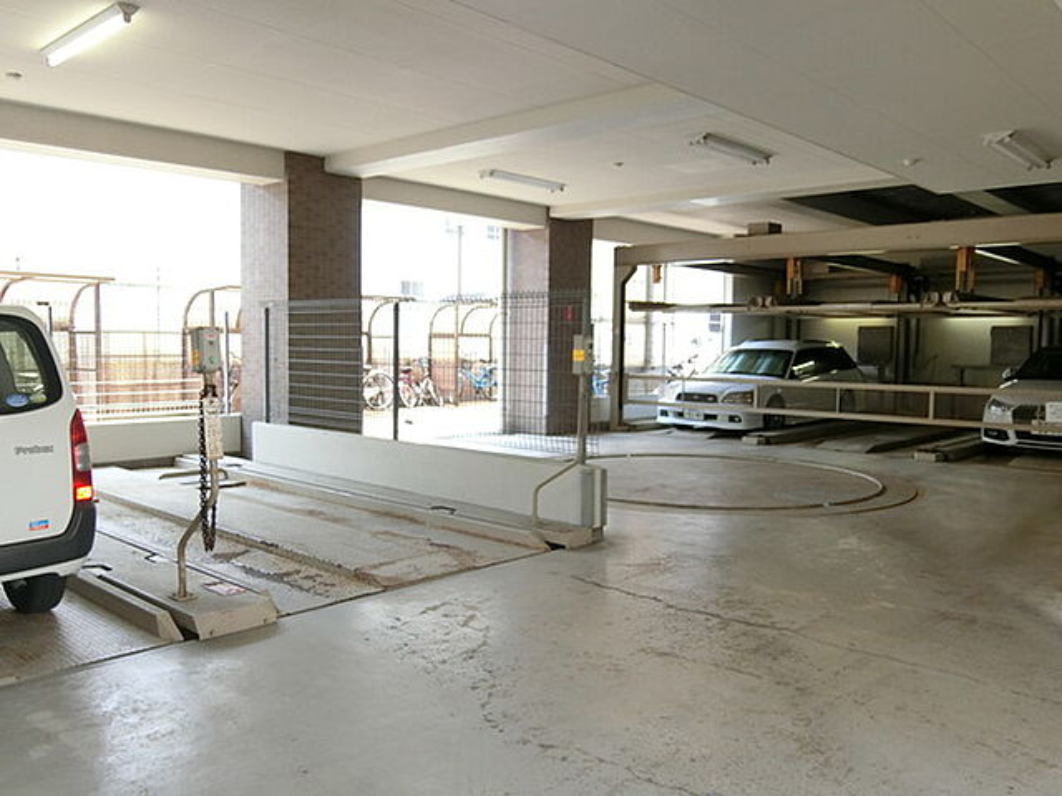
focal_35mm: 30
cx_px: 531
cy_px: 398
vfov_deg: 46.8
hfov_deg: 60.0
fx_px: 920
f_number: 3.3
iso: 250
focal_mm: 6.4
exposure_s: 1/125
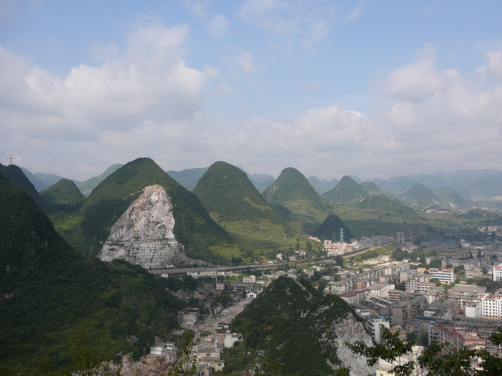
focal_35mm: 35
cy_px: 188
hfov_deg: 52.6
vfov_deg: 40.7
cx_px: 251
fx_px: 508
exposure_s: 1/500
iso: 80
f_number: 5
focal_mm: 5.2
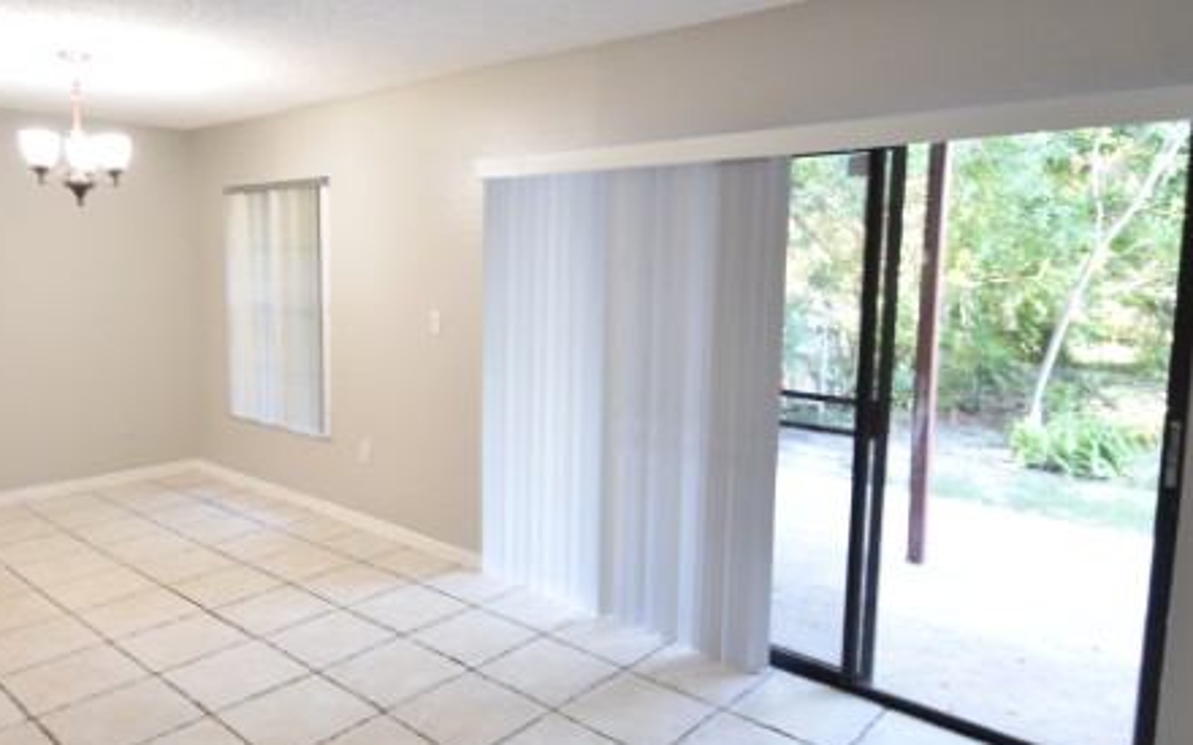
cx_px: 526
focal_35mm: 25
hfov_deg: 72.3
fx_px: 813
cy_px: 347
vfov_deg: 49.2
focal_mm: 10
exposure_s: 1/20
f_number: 3.5
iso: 800
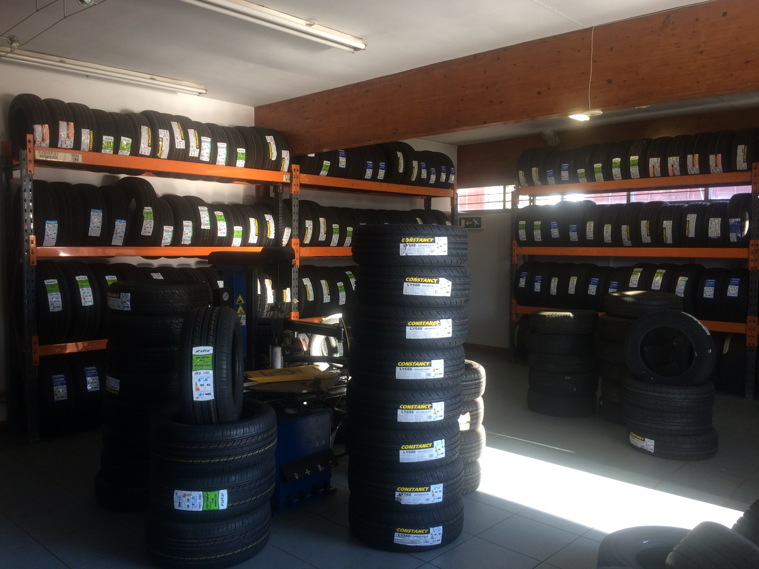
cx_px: 380
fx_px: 636
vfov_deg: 48.2
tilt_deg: -4.0
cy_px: 284
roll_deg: +0.8
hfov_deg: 61.7
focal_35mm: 29
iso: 40
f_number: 2.2
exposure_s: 1/50
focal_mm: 4.15
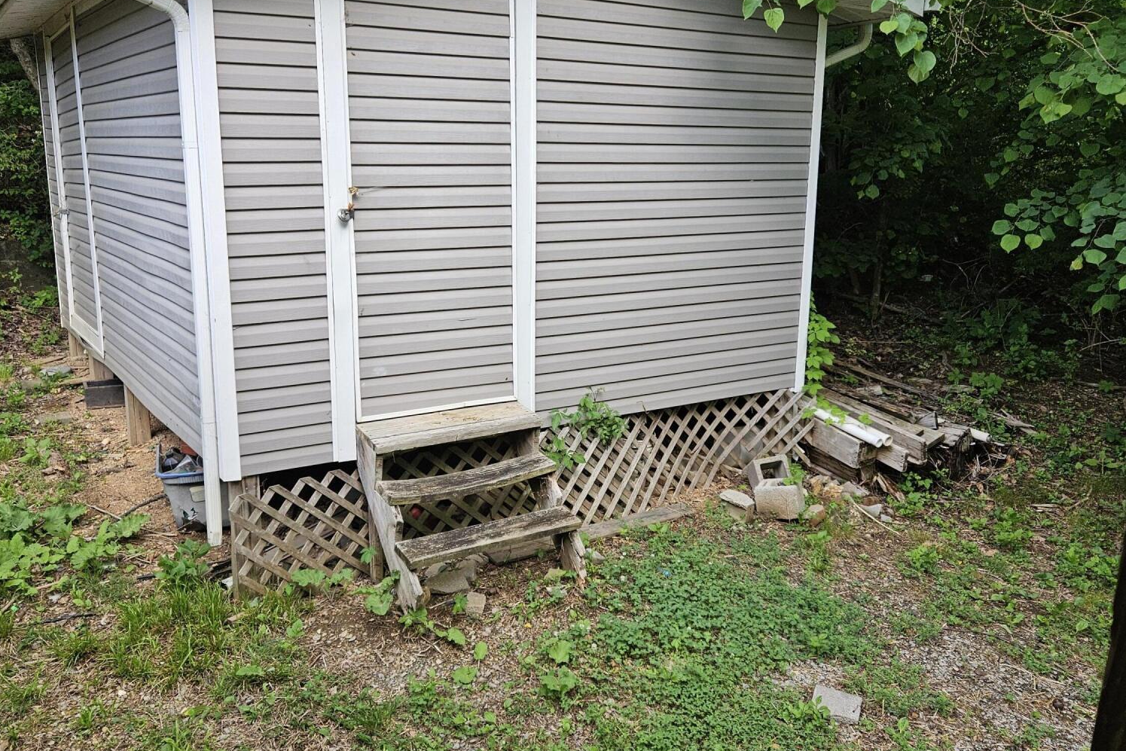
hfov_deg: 58.7
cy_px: 356
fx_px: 1001
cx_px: 563
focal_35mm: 32
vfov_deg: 41.1
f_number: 1.8
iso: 80
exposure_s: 1/207
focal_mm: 5.4
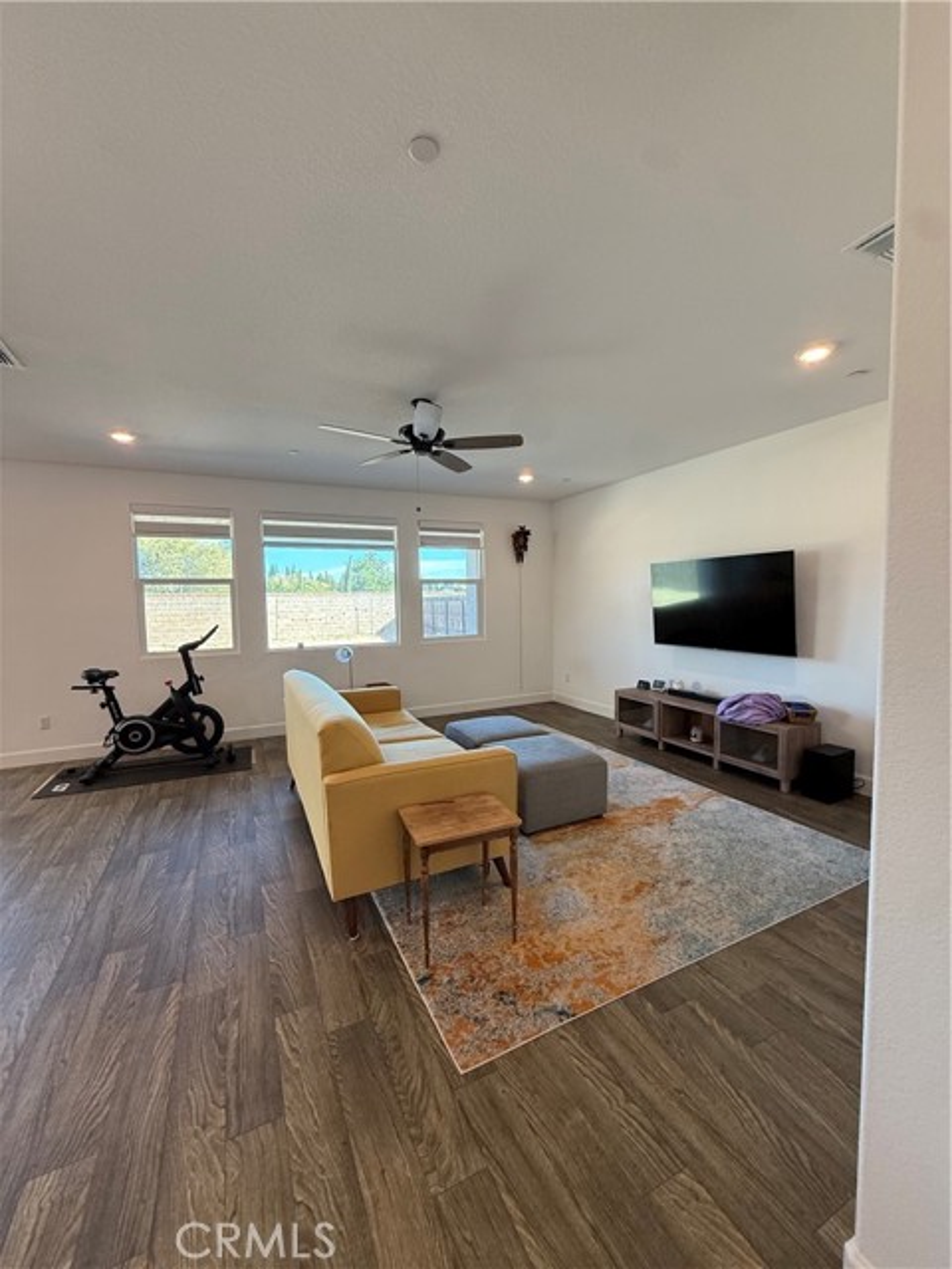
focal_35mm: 14
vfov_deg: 102.1
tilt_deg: -3.9
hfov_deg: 85.7
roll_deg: +0.1
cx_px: 476
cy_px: 634
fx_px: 513
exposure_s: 1/120
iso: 160
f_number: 2.2
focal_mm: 2.22
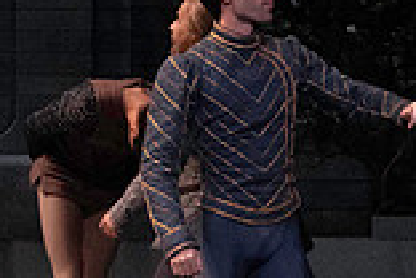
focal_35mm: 684
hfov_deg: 3.0
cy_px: 95
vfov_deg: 2.0
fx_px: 7903
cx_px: 339
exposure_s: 1/400
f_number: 11
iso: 16000
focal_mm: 184
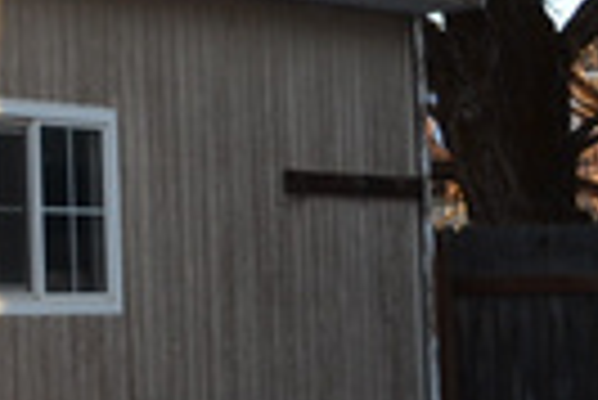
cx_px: -782
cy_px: 101
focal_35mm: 166
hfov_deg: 10.7
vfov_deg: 8.3
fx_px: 2767
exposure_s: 1/200
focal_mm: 23
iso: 400
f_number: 10
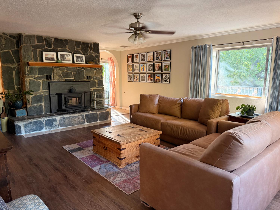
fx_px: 194
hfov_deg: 71.6
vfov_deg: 56.8
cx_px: 140
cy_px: 105
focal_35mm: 24
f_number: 1.78
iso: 250
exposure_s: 1/60
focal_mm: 6.76
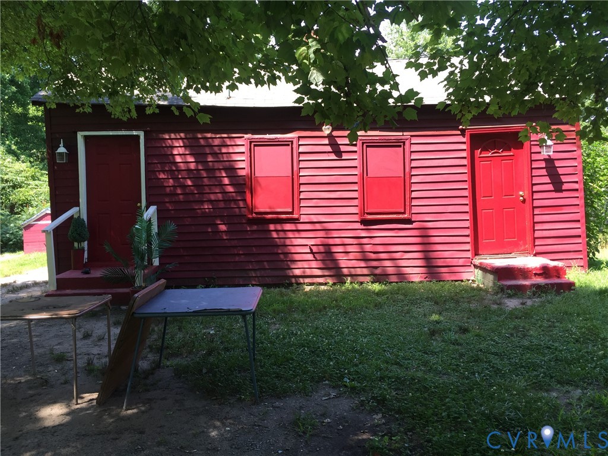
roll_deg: -0.9
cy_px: 228
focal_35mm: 29
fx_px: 509
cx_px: 304
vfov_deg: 48.2
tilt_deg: -1.8
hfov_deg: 61.7
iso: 32
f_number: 2.2
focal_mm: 4.15
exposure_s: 1/174
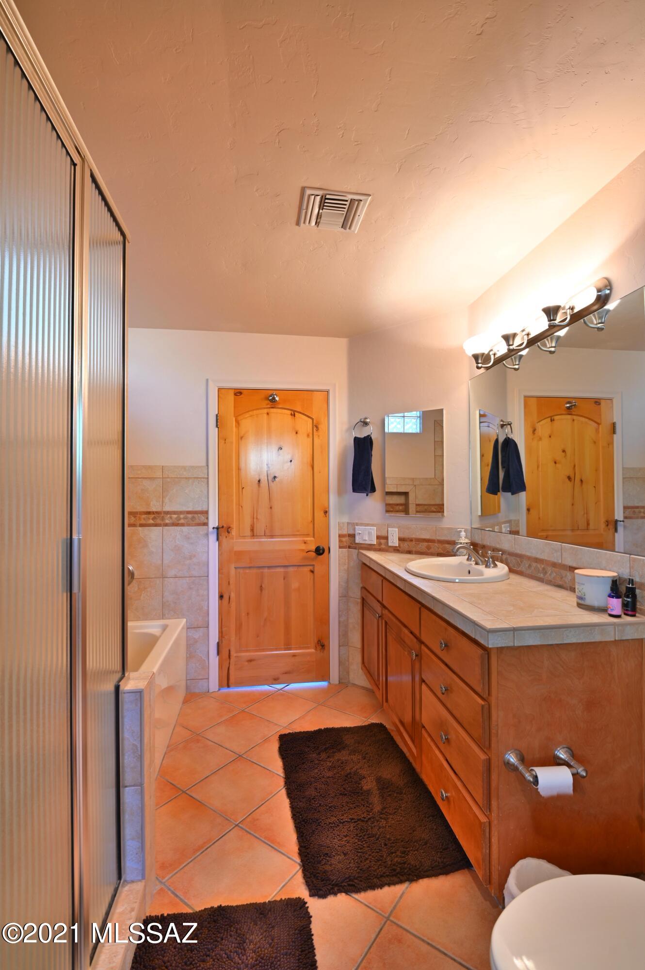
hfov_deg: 73.6
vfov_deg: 96.8
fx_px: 431
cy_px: 485
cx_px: 322
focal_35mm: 16
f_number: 9
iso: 100
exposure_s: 1.3
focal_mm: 16
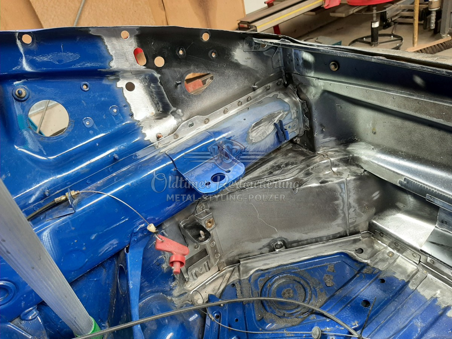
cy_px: 170
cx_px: 226
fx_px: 339
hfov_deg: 67.3
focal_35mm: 26
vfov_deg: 53.1
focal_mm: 3.93
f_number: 1.7
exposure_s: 1/50
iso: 80
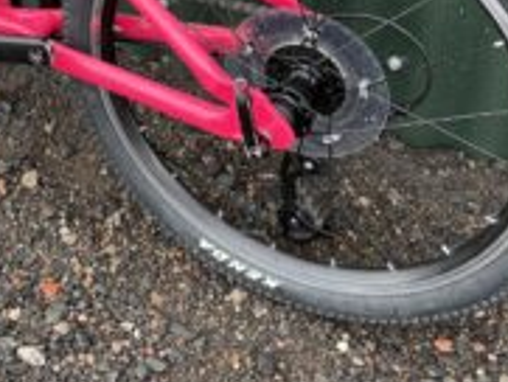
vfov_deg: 20.2
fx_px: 1013
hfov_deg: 27.2
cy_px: -56
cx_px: 51
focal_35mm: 69
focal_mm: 4.2
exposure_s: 1/121
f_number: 1.6
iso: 80
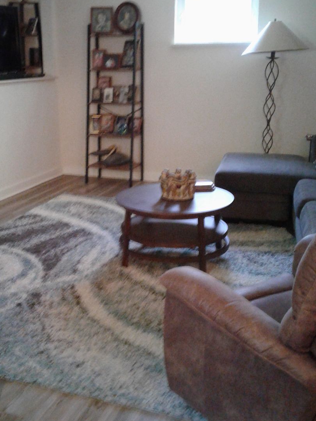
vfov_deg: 41.2
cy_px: 194
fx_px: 560
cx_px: 113
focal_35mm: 46
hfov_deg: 31.3
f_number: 2.2
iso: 400
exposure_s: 1/8
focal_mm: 3.3
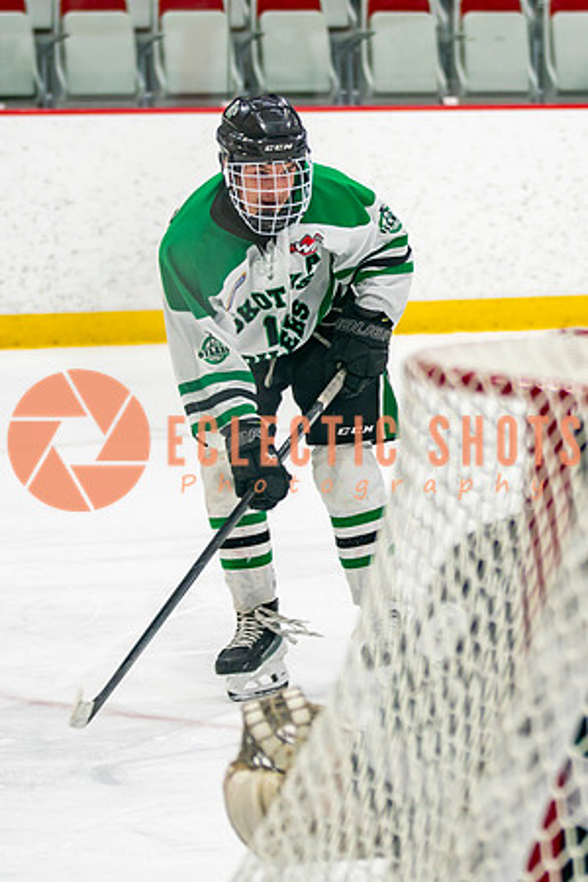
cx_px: 371
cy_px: 315
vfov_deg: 9.7
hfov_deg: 6.5
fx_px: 5174
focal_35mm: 211
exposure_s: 1/640
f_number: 2.8
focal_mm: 100
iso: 640
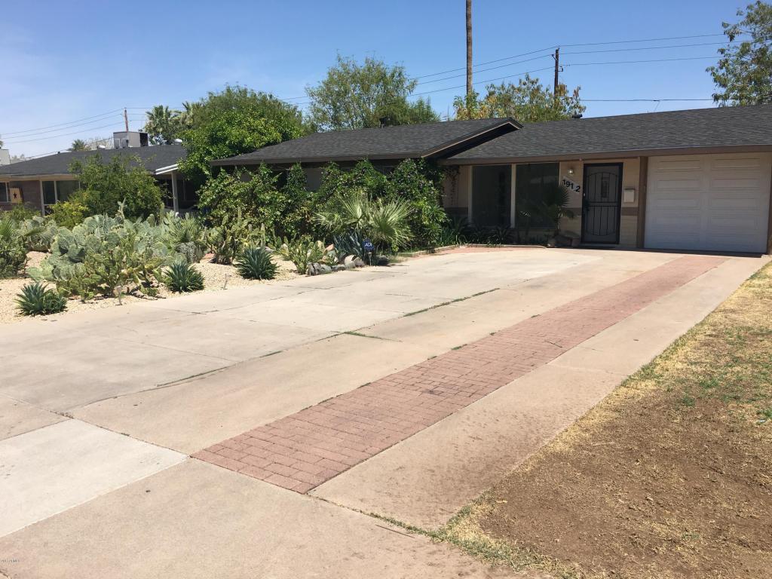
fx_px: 647
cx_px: 386
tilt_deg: -5.4
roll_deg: +1.1
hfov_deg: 61.7
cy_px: 290
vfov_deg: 48.2
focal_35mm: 29
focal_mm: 4.15
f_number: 2.2
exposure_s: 1/1789
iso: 25
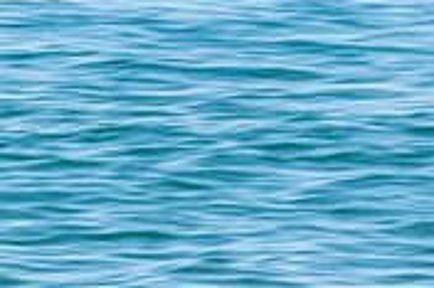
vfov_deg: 0.7
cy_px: 370
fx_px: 23823
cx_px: -255
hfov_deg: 1.0
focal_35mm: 1978
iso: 64
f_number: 22
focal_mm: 500
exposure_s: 1/40
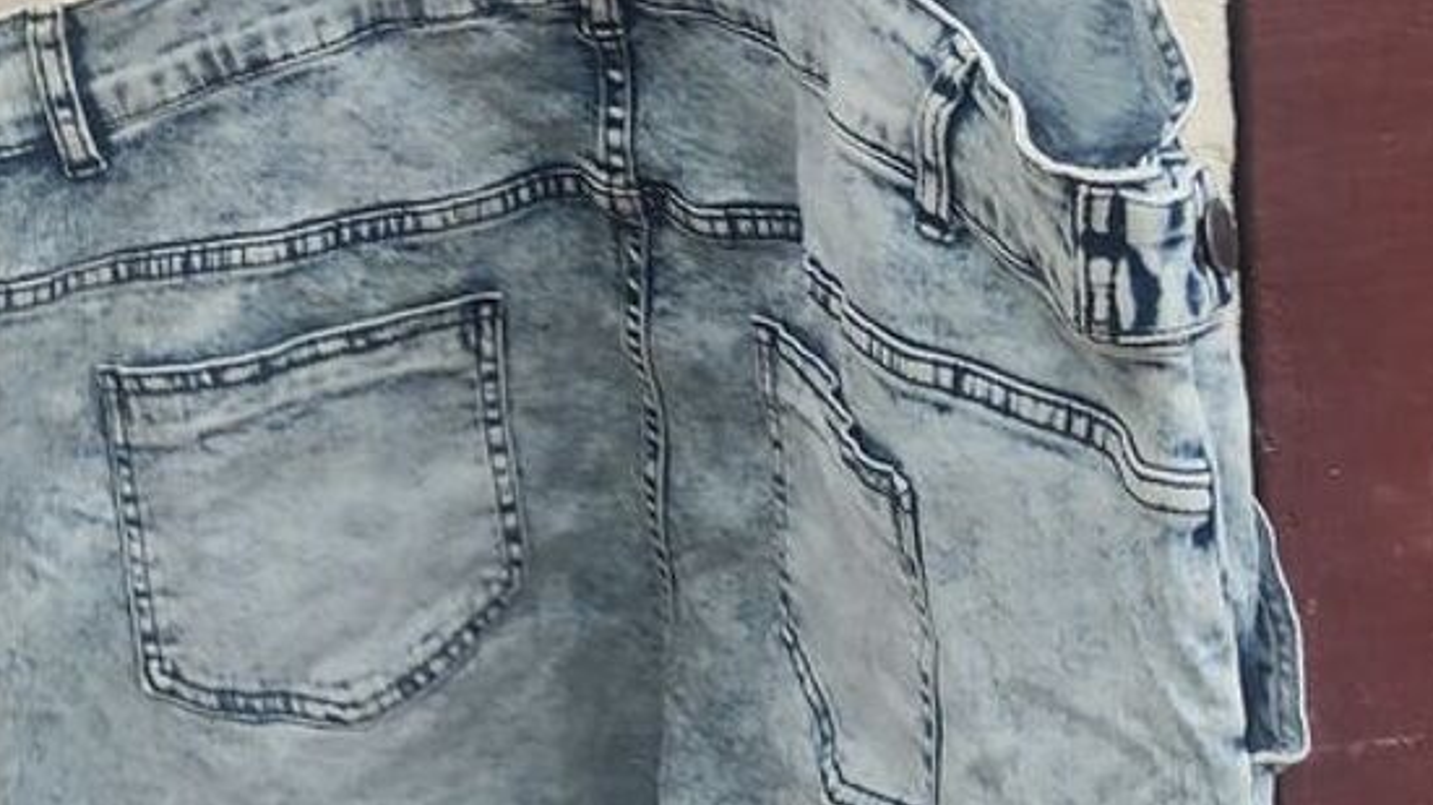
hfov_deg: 31.4
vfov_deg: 17.8
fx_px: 2507
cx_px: 375
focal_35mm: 66
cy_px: 0
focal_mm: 5.43
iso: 266
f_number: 1.89
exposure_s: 1/50
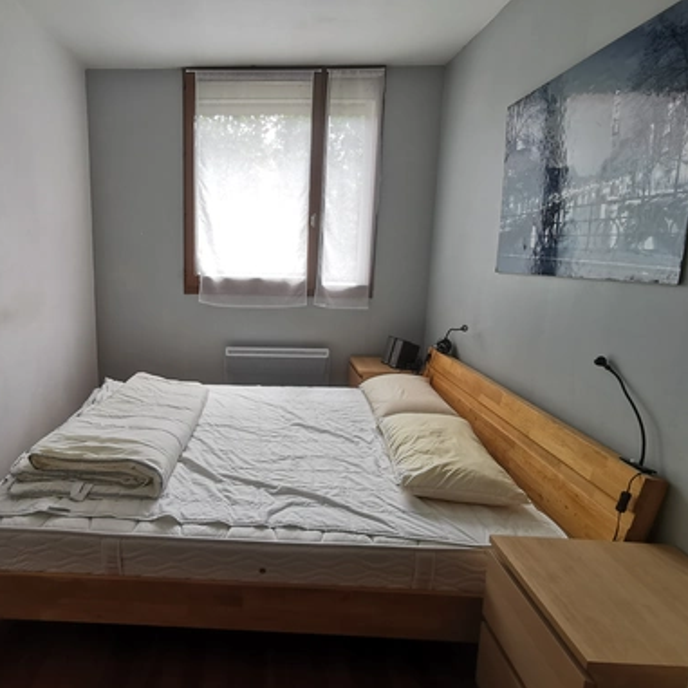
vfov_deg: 72.1
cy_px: 330
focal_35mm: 21
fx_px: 472
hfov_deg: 70.4
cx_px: 239
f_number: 2.2
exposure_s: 1/100
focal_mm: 2.26
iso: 80
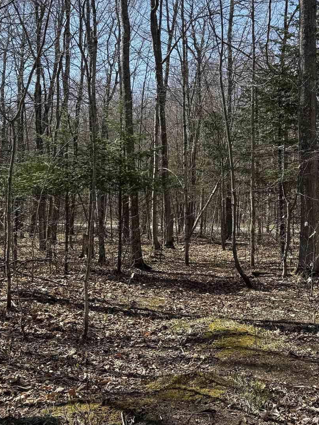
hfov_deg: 28.3
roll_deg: +0.1
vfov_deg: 37.5
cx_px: 227
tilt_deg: +2.7
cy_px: 194
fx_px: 627
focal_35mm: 51
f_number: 1.78
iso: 80
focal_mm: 6.76
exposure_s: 1/1855
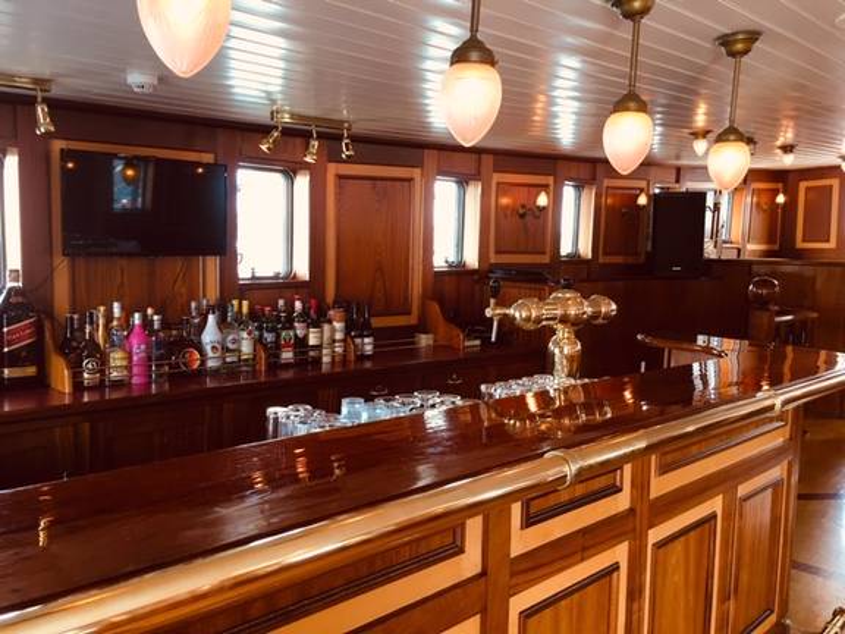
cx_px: 422
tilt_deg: -6.8
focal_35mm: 29
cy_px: 317
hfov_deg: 61.7
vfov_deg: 48.2
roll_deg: -4.3
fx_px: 708
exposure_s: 1/33
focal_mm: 4.15
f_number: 2.2
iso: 50
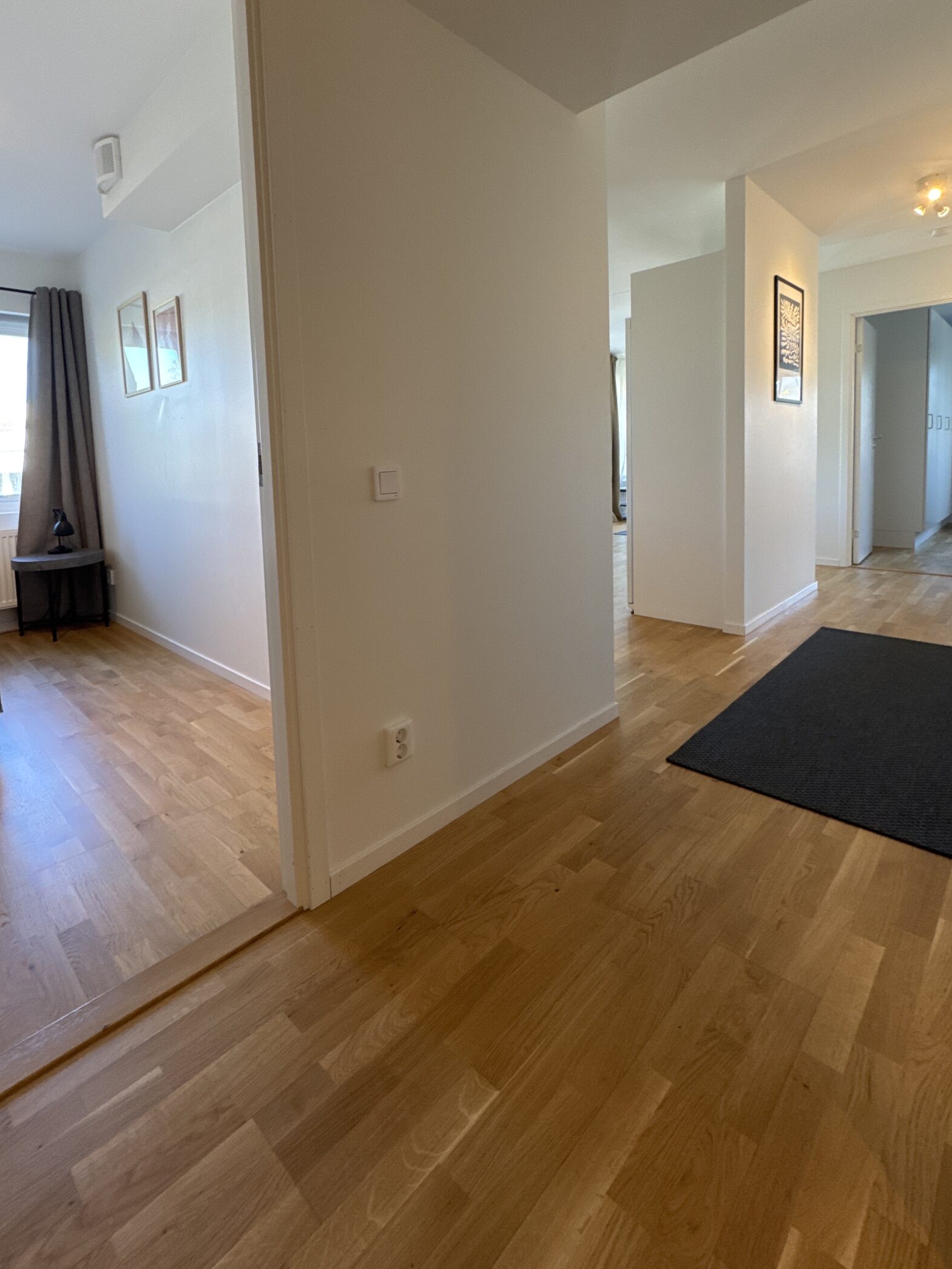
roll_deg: +1.1
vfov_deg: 89.8
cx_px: 454
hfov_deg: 74.7
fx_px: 623
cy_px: 505
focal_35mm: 17
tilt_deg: -4.1
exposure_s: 1/100
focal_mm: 2.22
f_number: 2.2
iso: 250
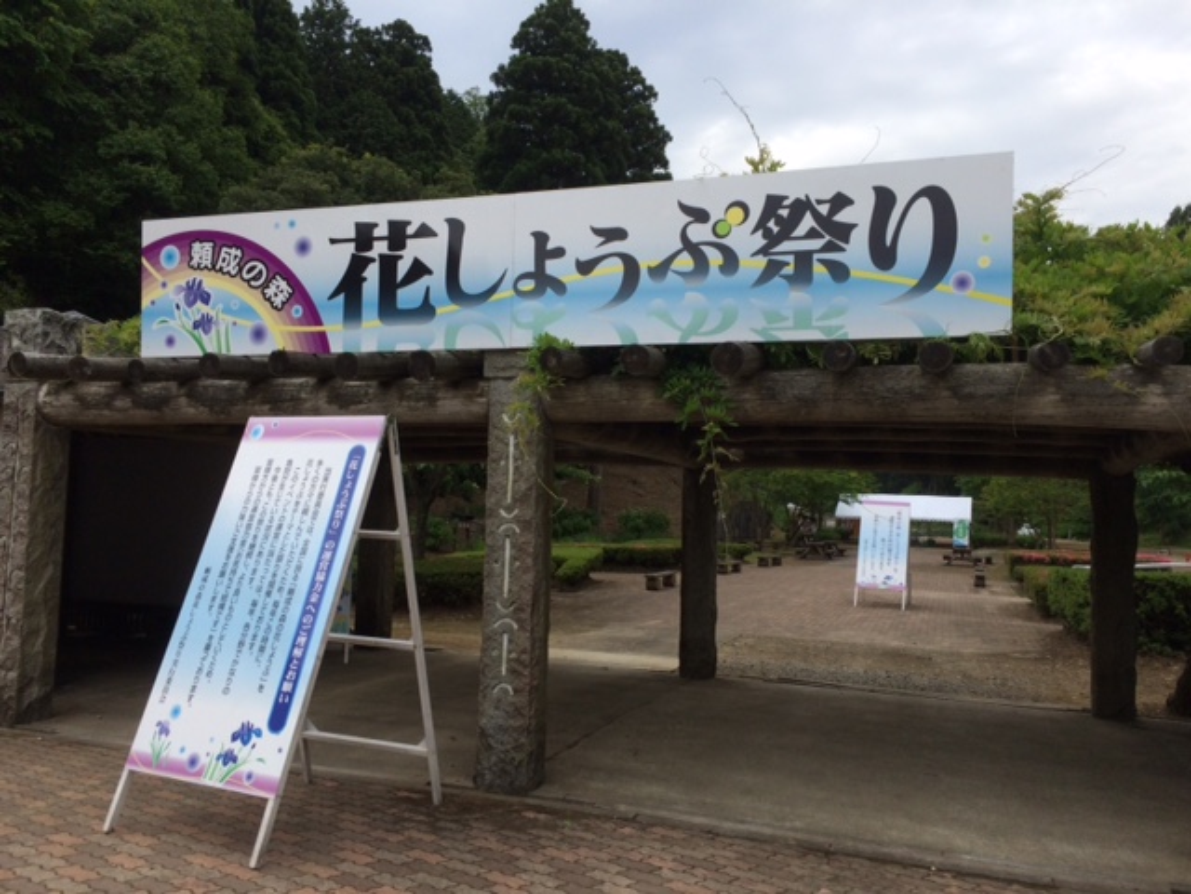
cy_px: 447
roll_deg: -1.3
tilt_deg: +3.3
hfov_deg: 61.7
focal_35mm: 29
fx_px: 998
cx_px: 596
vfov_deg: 48.2
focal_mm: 4.15
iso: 32
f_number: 2.2
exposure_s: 1/1786
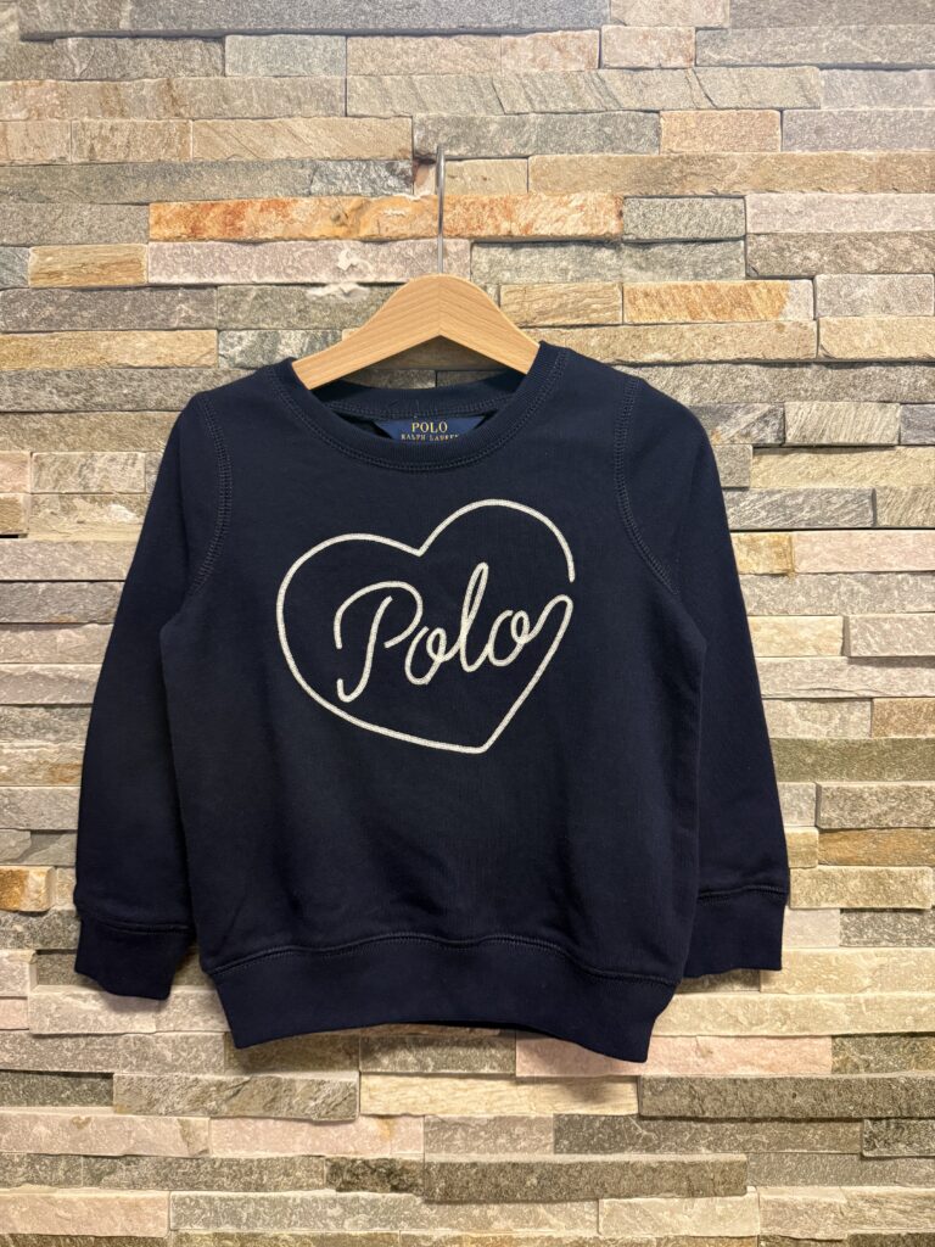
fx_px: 864
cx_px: 468
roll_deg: +0.6
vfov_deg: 71.6
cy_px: 624
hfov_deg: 56.8
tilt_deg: -0.4
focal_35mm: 24
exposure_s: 1/50
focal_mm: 6.76
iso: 400
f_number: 1.78
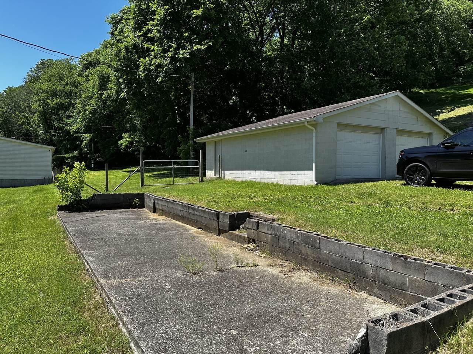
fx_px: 328
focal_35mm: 24
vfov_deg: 56.8
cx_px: 236
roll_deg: -0.7
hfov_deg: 71.6
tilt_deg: -1.6
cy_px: 177
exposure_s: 1/2525
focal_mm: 6.86
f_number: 1.78
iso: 80
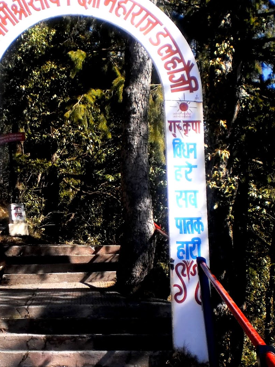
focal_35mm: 69
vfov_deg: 28.1
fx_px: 731
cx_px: 81
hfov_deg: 21.2
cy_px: 219
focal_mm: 6.3
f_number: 3.1
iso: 100
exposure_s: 1/640
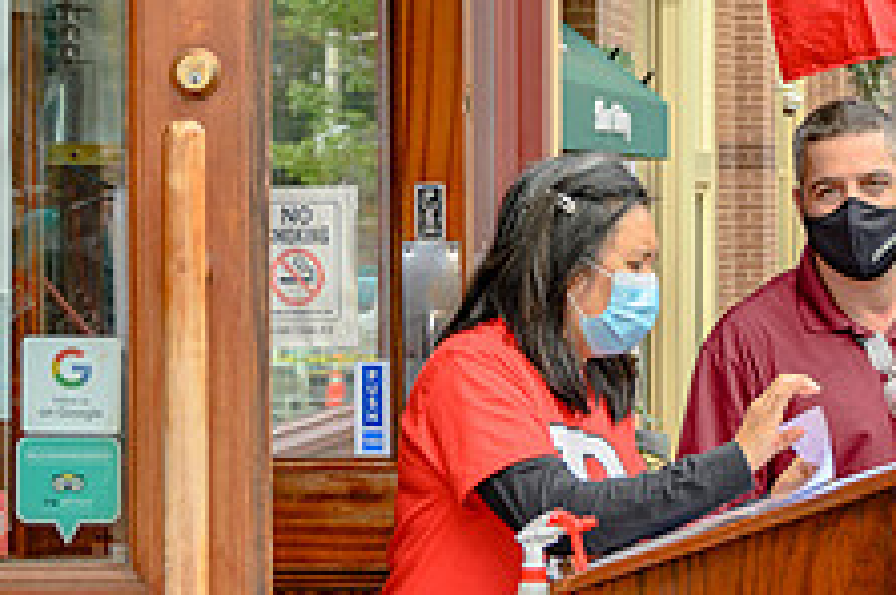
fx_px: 3107
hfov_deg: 16.3
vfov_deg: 10.9
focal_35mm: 125
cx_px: 727
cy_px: 249
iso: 100
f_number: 4
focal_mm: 48
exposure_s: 1/100
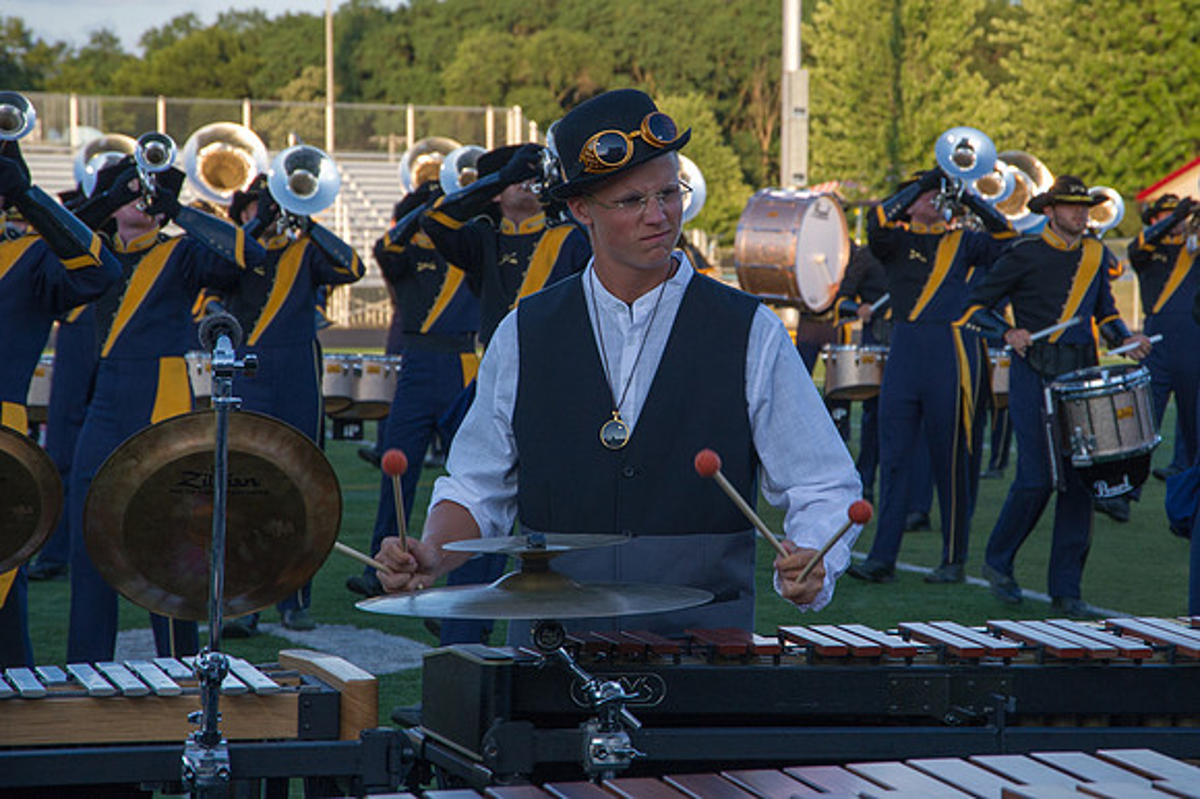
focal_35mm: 120
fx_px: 3982
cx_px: 684
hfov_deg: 17.1
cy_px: 343
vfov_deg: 11.4
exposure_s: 1/250
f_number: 8
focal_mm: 100
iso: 640
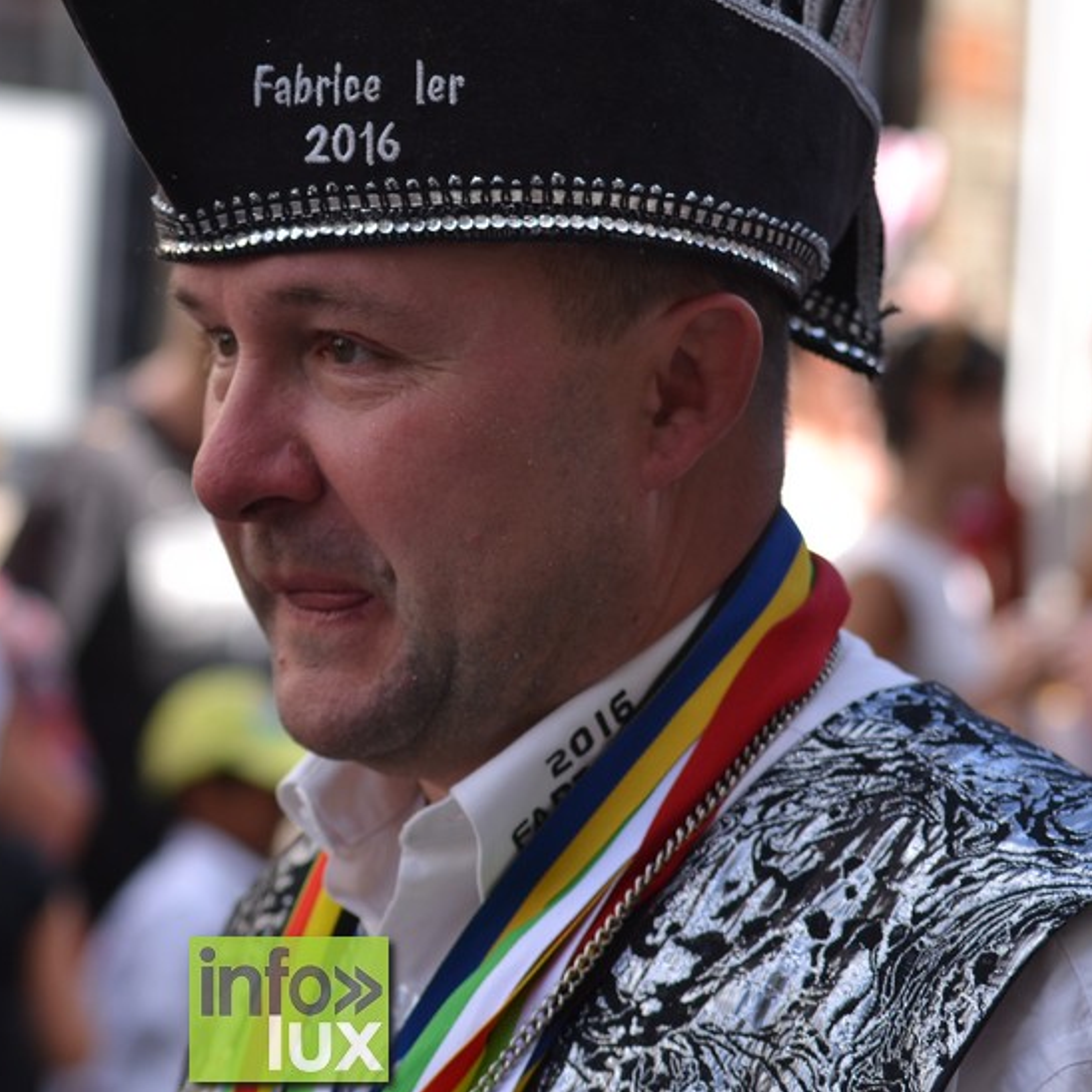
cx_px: 289
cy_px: 417
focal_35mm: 143
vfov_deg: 12.2
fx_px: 5104
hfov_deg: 12.2
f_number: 3.5
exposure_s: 1/400
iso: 100
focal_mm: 60
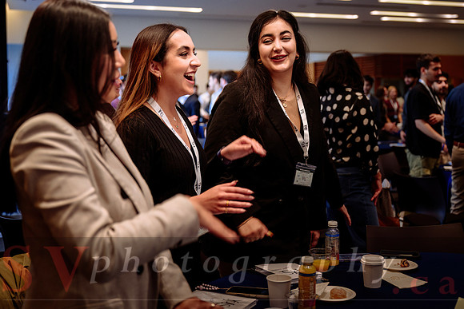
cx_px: 266
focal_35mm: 49
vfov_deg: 27.7
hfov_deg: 40.6
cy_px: 133
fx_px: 626
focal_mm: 42
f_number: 2.8
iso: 500
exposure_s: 1/100
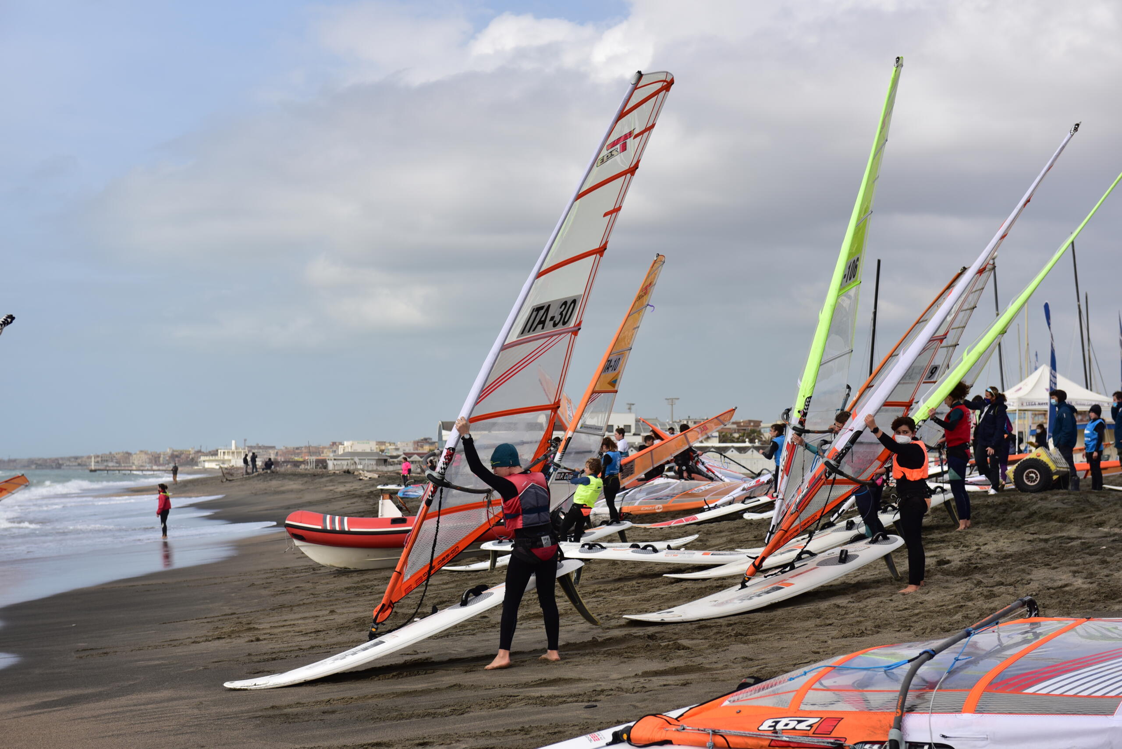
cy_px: 374
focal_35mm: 66
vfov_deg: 20.6
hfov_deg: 30.5
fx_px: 2058
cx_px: 561
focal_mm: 66
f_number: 5
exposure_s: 1/1000
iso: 100
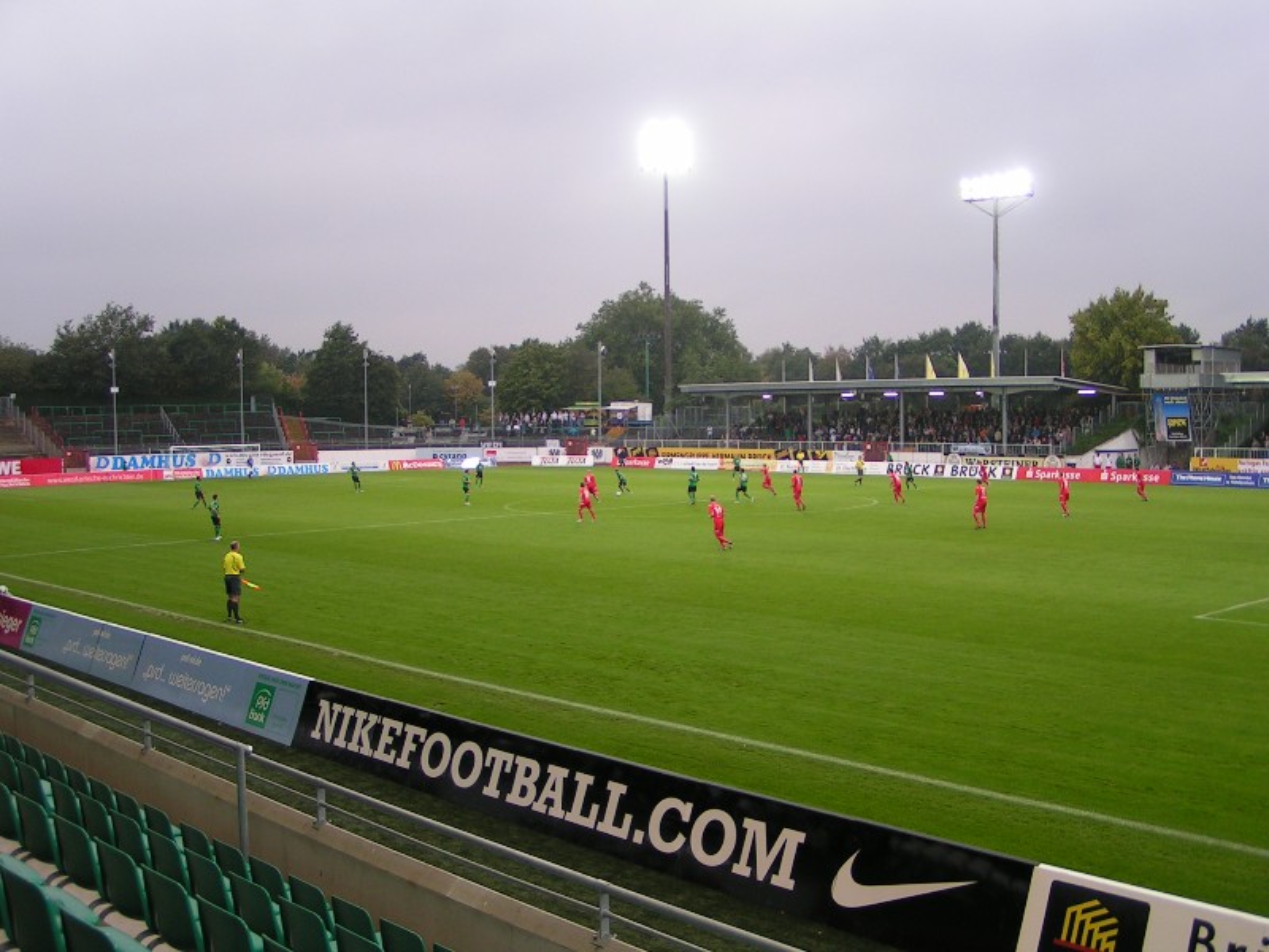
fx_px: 1393
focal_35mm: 38
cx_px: 634
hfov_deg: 49.0
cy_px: 476
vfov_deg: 37.7
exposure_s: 1/50
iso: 50
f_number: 2.8
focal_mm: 5.8
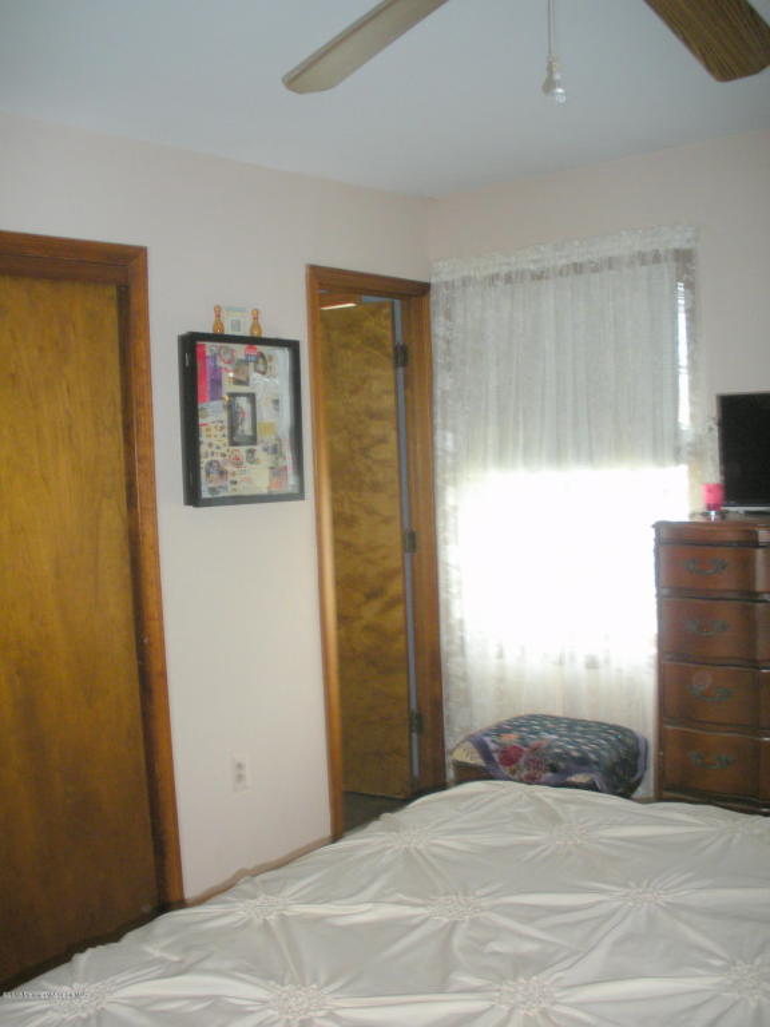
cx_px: 385
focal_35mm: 35
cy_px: 514
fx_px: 1038
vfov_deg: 52.6
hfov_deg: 40.7
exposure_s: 1/33.1
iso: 200
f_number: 3.5
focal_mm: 6.3
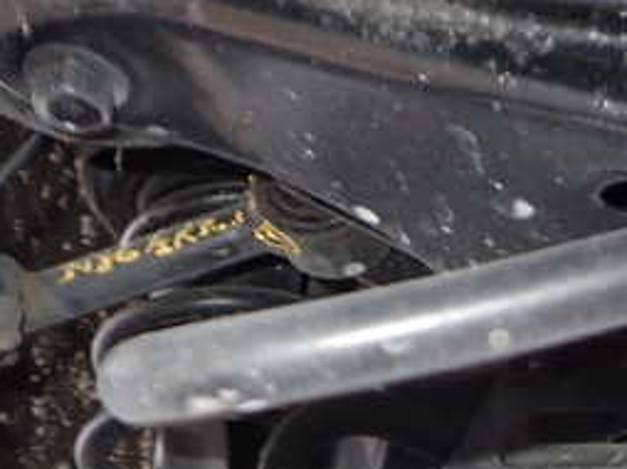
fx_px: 1285
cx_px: 538
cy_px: 370
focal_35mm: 71
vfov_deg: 20.5
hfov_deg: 26.7
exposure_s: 1/30
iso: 200
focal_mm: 5.4
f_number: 2.3
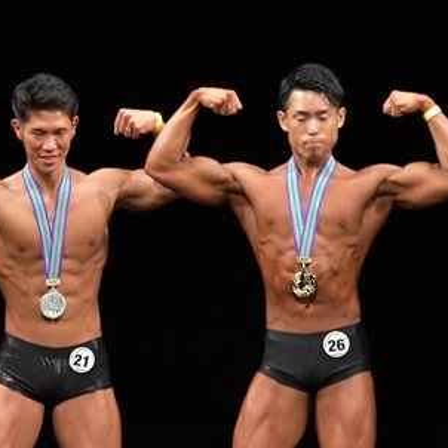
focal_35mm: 556
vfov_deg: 3.2
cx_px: 85
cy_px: 356
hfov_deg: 3.2
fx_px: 8141
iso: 3200
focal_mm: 170
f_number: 5.6
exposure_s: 1/400
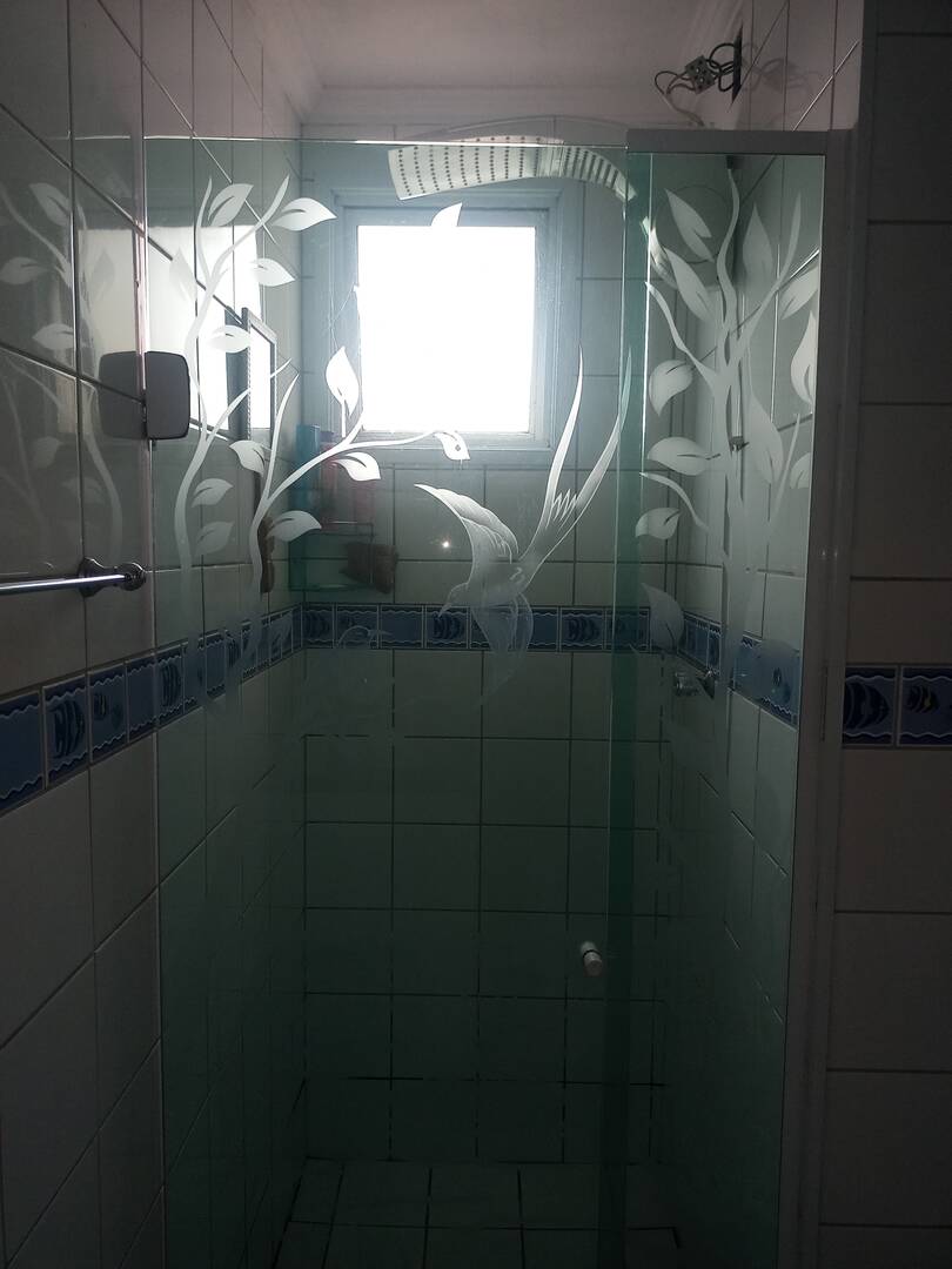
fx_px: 1027
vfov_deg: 63.4
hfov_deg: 49.7
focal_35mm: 28
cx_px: 476
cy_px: 634
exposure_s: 1/120
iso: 100
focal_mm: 4.71
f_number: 1.8
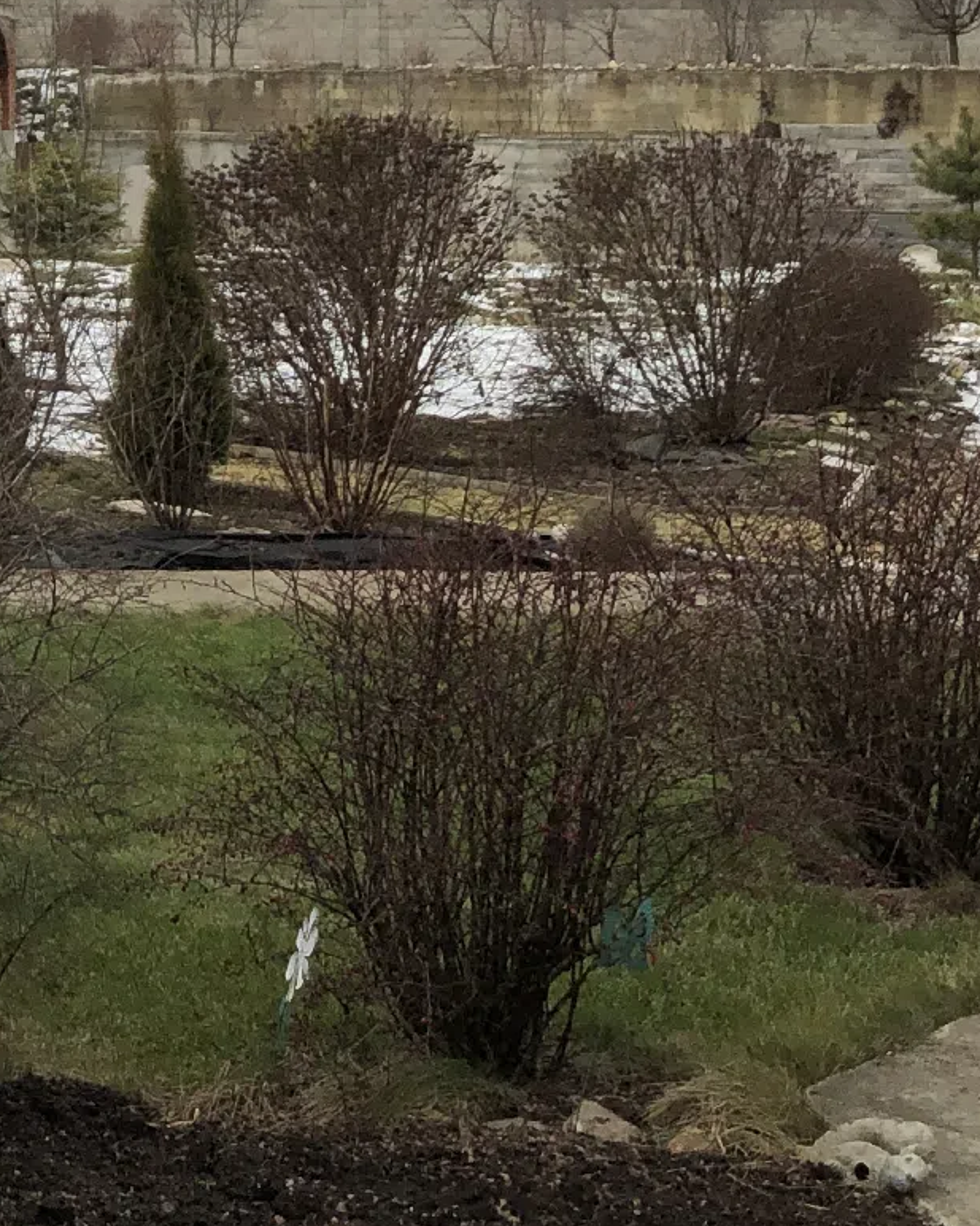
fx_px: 3084
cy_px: 10
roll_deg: +0.3
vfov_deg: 21.7
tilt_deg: +2.2
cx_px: -505
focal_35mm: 85
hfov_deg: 16.4
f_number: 1.8
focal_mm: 4
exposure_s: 1/120
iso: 32
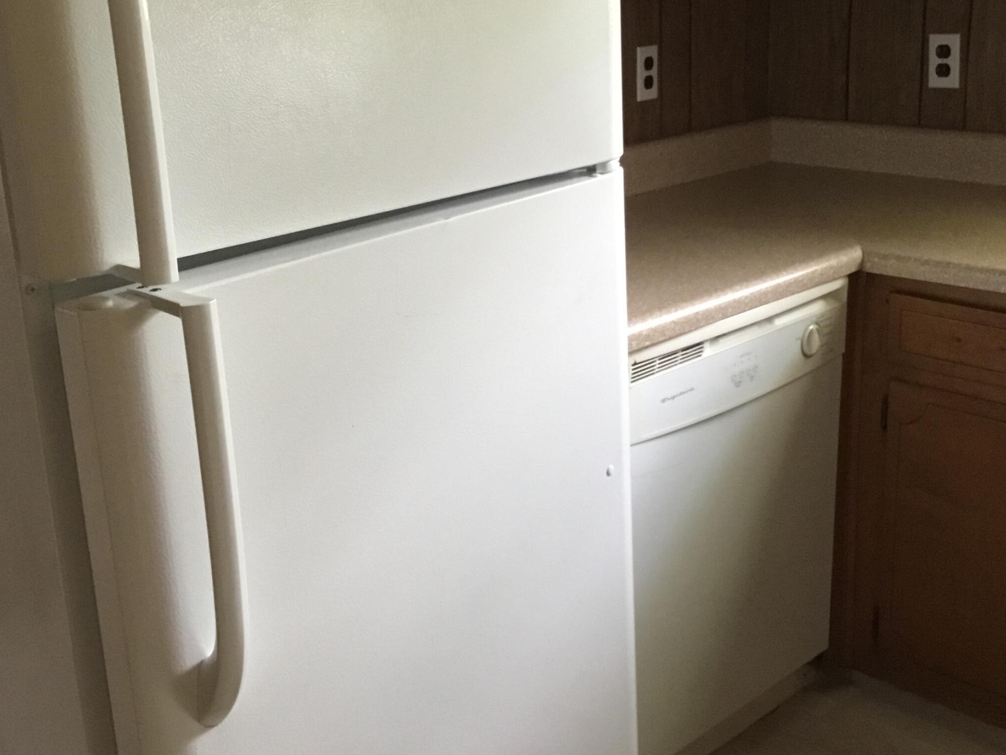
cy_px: 318
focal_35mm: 46
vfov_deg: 31.5
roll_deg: +2.1
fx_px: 1337
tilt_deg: -16.5
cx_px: 517
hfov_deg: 41.2
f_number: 2.4
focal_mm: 3.3
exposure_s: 1/17
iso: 200
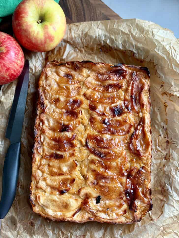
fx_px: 331
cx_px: 90
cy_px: 119
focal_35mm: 48
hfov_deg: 30.3
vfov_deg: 39.7
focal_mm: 6.8
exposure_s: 1/121
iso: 64
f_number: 1.8
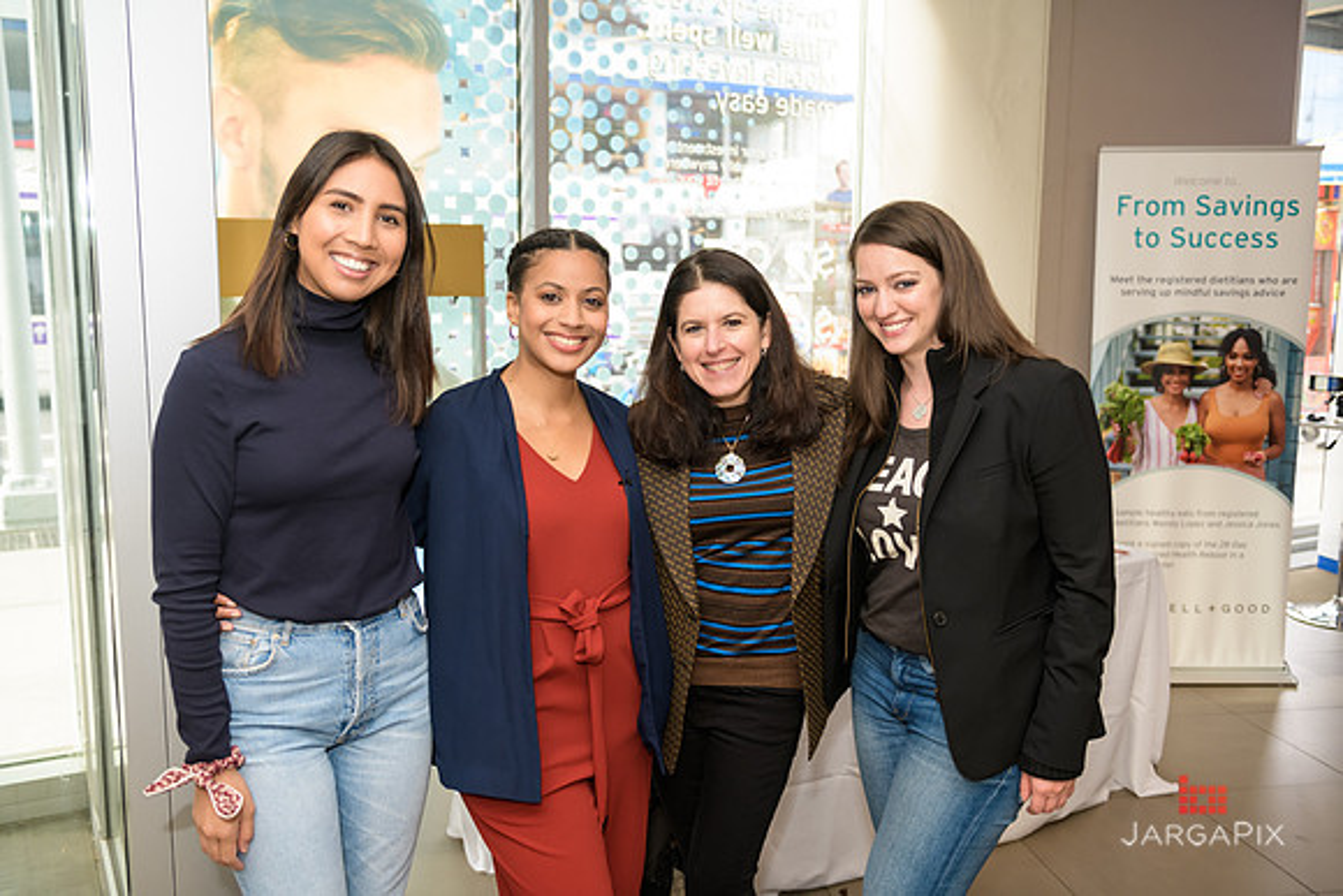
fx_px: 1194
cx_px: 672
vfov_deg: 41.1
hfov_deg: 58.7
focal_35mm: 32
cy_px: 448
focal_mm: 32
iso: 400
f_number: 3.2
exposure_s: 1/125
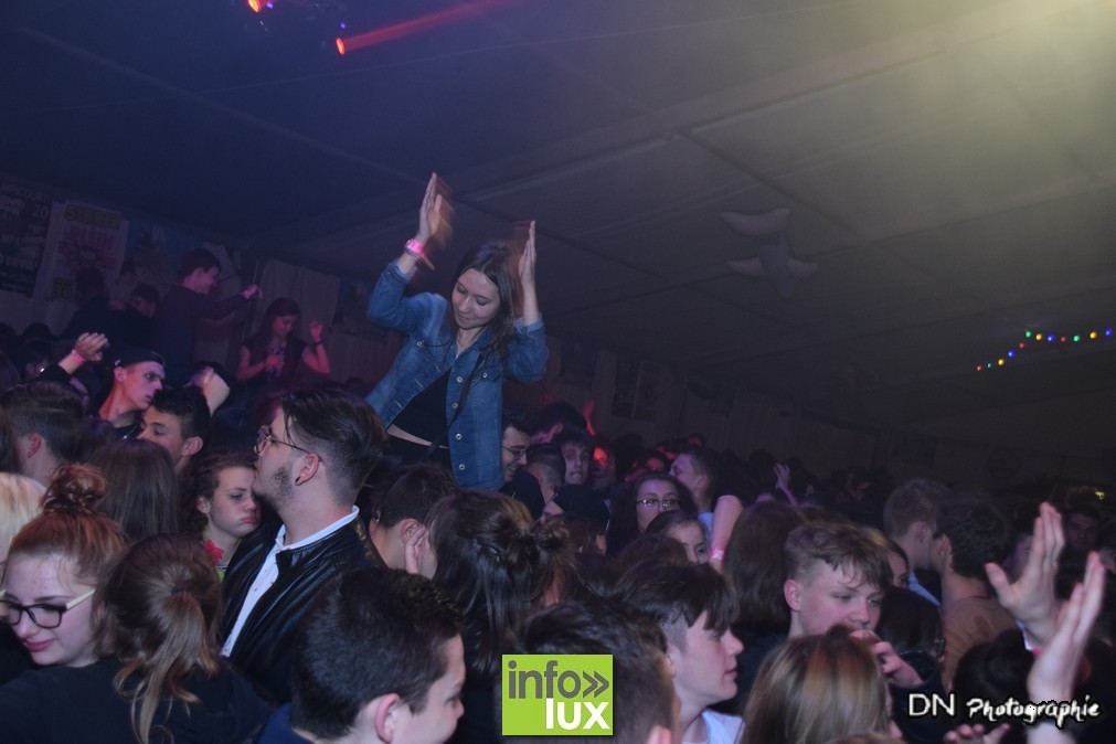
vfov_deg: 30.8
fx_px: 1348
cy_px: 372
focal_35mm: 44
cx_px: 558
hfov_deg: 45.0
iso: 1600
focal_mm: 29
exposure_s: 1/40
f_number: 4
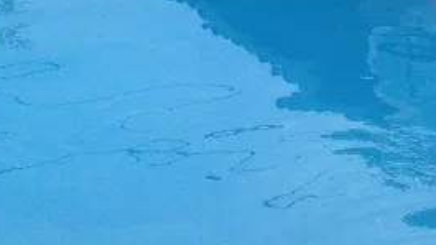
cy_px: -199
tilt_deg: -11.5
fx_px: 2127
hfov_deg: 11.5
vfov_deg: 6.4
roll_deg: -3.4
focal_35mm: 184
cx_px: -74
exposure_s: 1/1227
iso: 50
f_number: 2.4
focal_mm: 4.28
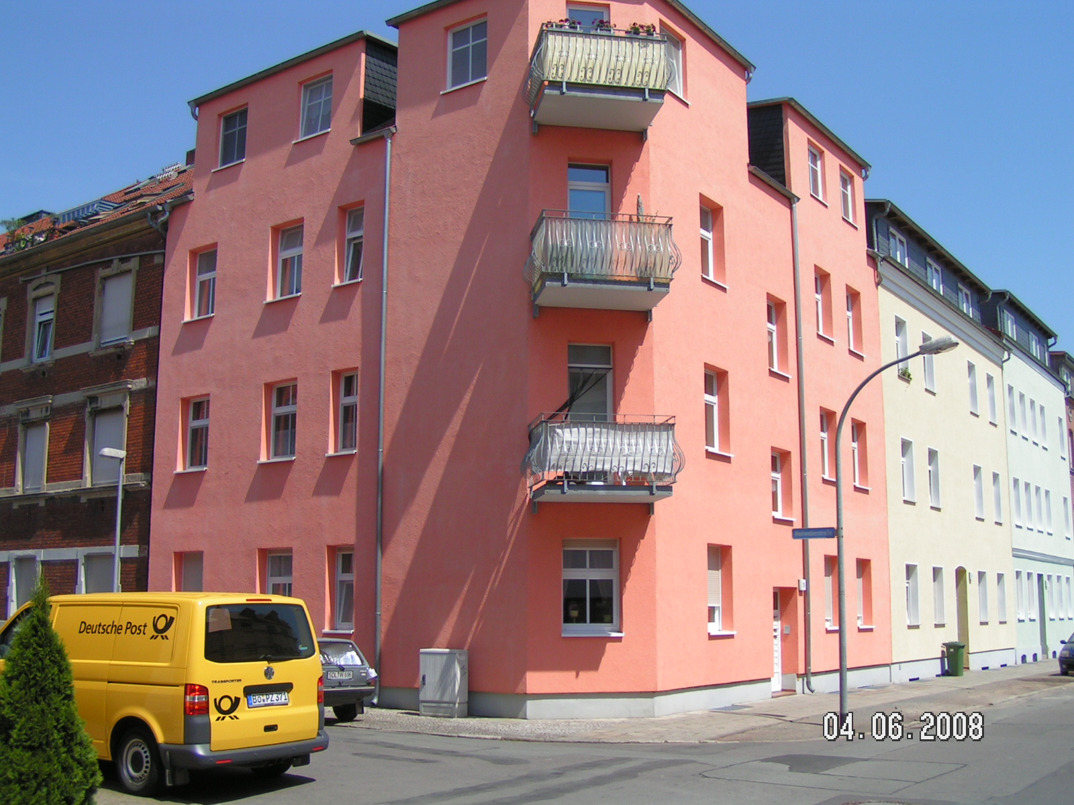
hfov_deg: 49.0
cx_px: 537
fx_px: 1179
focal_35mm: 38
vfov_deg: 37.7
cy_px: 402
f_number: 4
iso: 50
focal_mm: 5.8
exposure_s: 1/1000
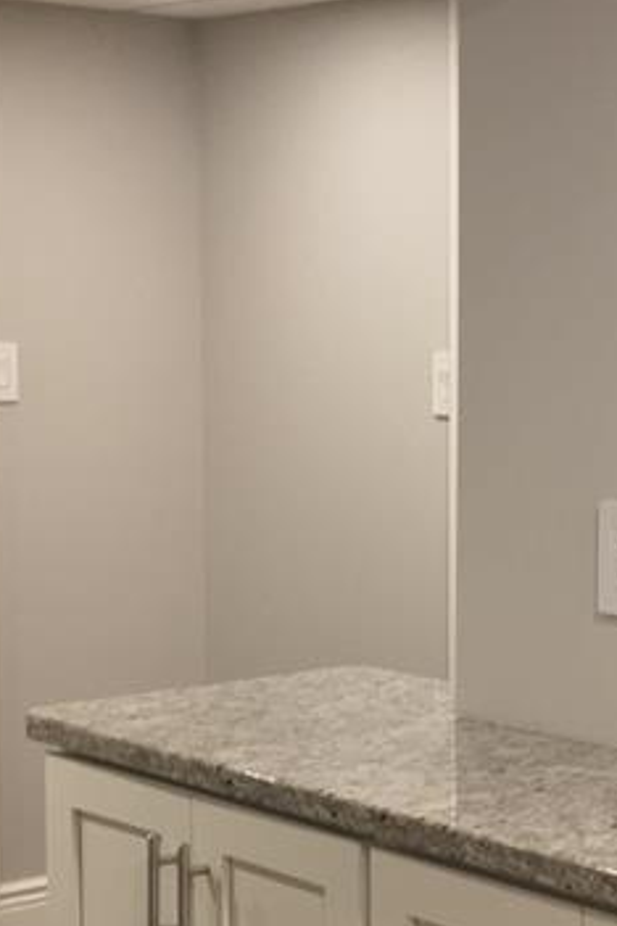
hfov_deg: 15.1
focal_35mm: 88
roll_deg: -0.3
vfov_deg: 23.1
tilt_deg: -5.5
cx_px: 678
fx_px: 2262
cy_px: 530
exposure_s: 1/30
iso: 80
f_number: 2.2
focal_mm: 4.15
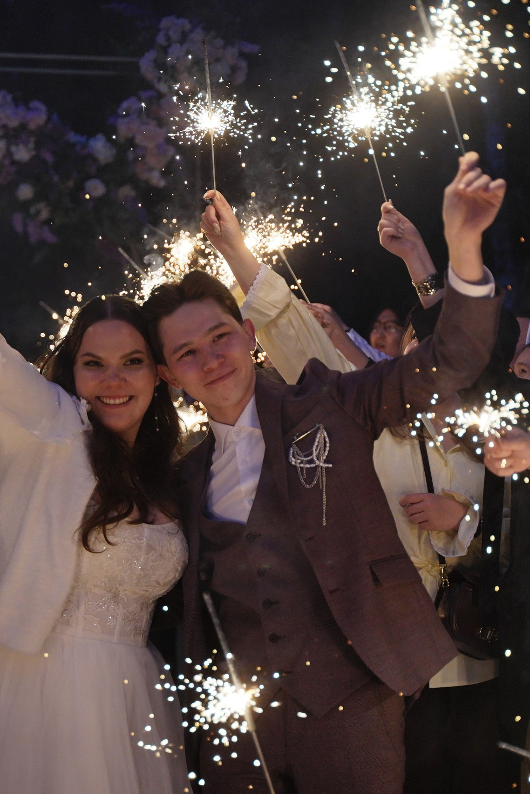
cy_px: 397
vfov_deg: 37.5
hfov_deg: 25.5
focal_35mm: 53
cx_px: 265
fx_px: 1170
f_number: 2.8
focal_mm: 53
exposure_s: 1/500
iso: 1600
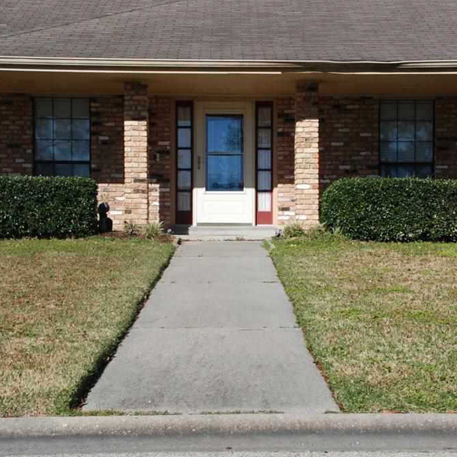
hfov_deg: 27.7
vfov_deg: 27.7
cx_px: 262
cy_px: 228
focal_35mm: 62
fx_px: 926
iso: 400
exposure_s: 1/500
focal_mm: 32
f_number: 11
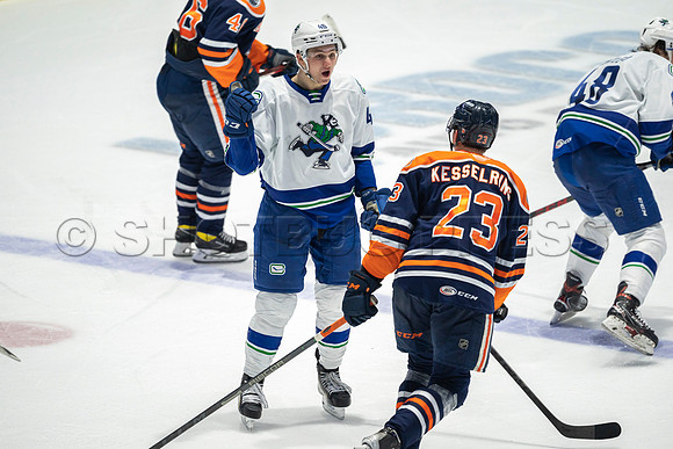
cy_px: 224
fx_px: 11219
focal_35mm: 600
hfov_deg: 3.4
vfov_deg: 2.3
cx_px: 336
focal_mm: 600
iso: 1600
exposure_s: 1/640
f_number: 4
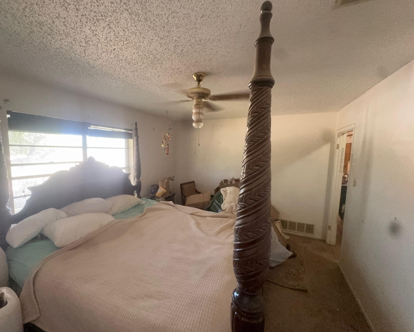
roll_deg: -1.0
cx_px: 190
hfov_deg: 96.6
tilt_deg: -5.9
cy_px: 168
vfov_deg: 84.0
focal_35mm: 15
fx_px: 184
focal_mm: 2.22
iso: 400
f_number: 2.2
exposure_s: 1/60
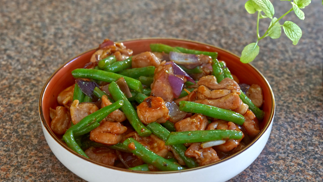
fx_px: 540
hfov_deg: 33.3
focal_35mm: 63
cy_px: 105
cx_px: 161
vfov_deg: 19.1
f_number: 7.1
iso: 4000
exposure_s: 1/60
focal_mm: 60
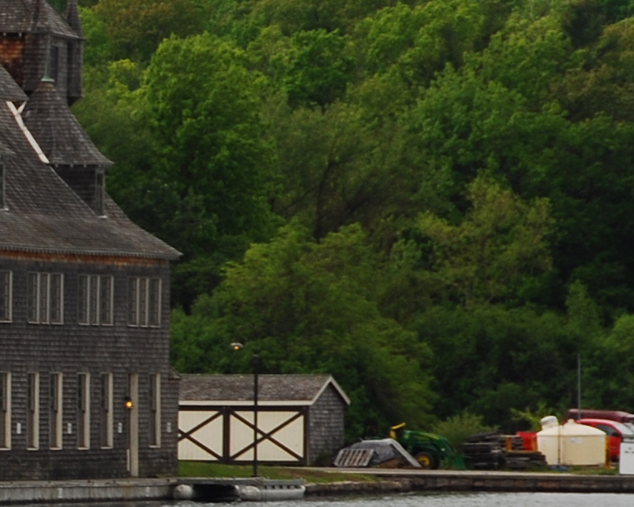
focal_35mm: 586
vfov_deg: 2.6
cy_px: 304
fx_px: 10997
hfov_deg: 3.3
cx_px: -744
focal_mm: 95
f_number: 11
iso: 100
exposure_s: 1/60
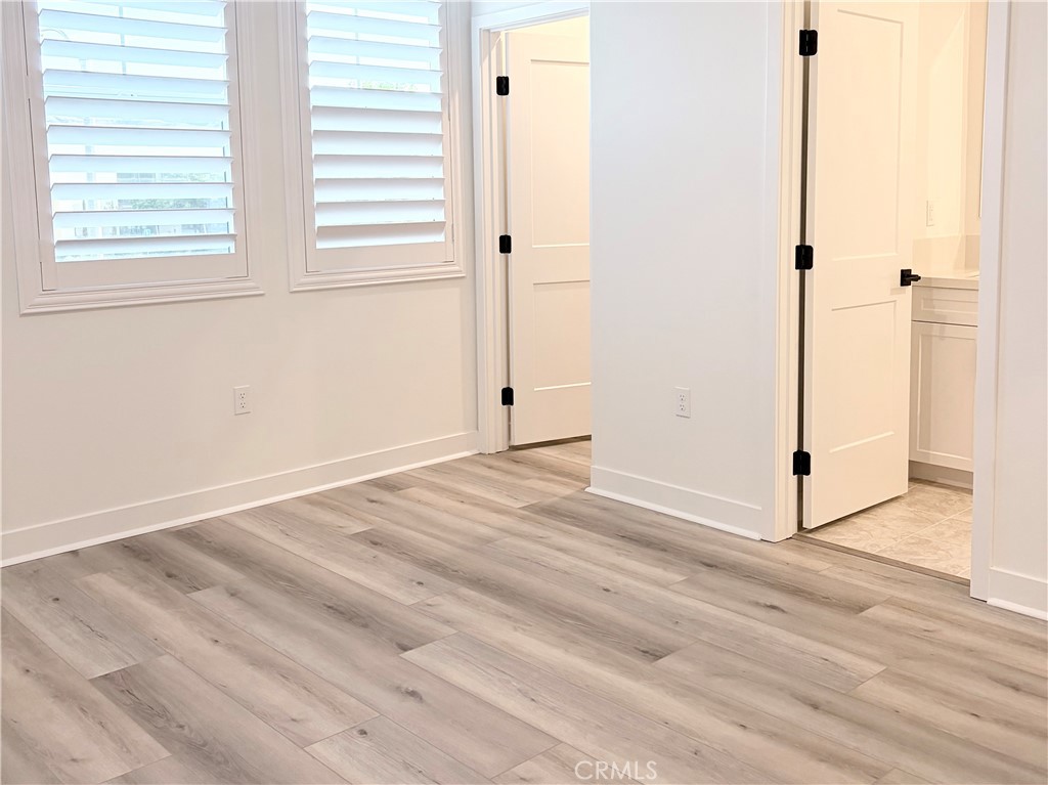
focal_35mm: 26
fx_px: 787
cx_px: 524
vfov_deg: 53.0
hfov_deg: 67.3
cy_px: 392
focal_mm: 5.96
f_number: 1.6
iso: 125
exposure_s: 1/138
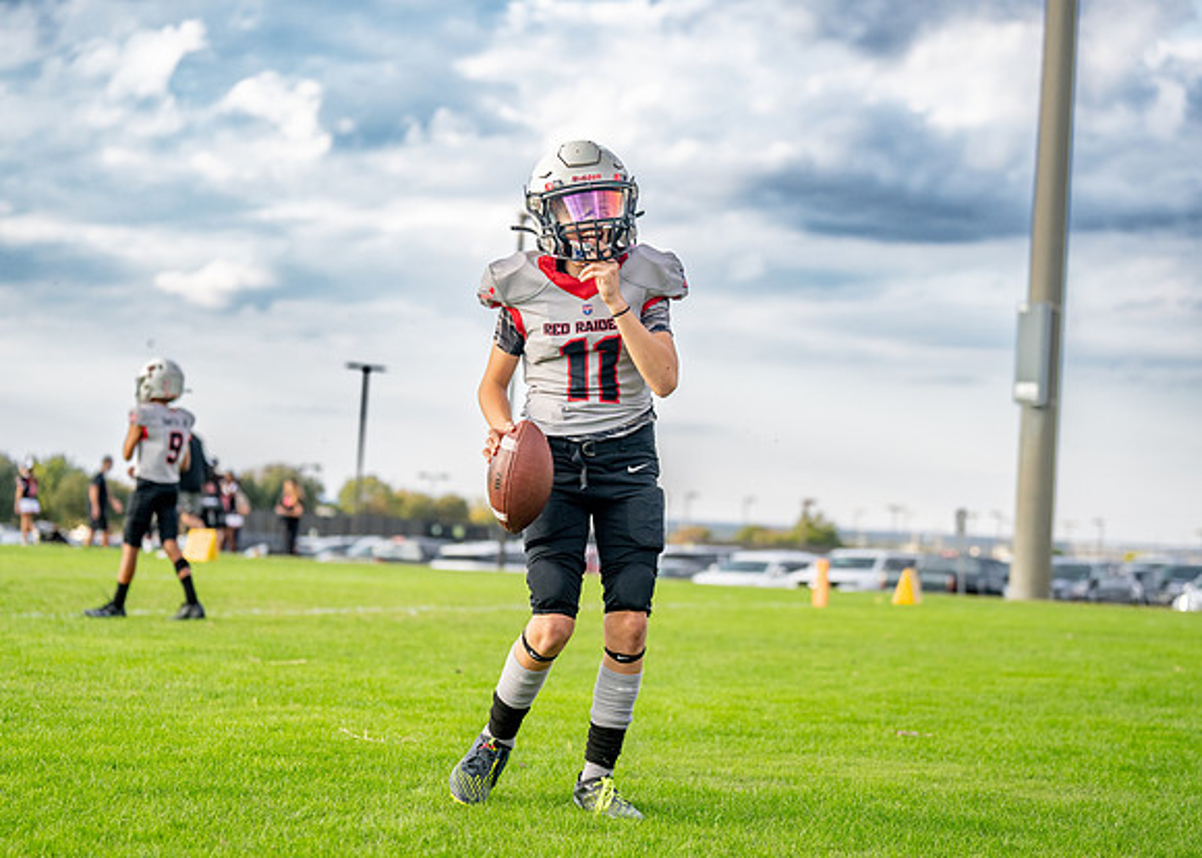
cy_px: 429
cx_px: 594
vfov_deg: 18.5
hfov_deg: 25.6
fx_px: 2640
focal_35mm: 77
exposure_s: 1/1250
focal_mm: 70
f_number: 2.8
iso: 500
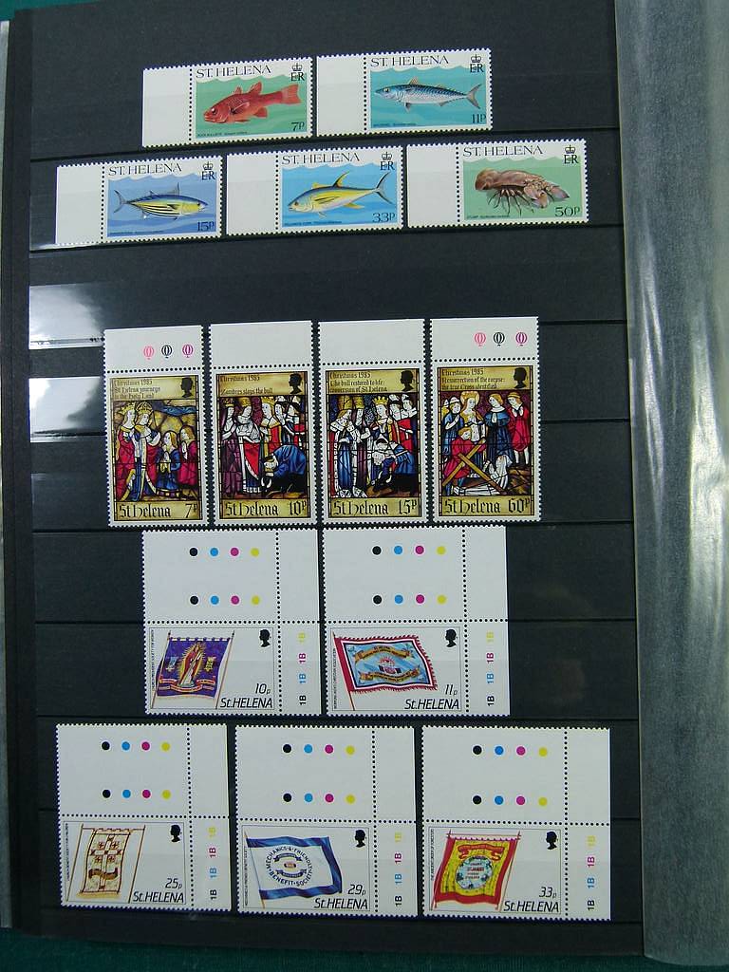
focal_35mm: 33
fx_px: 927
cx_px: 364
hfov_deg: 42.9
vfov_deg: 55.4
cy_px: 486
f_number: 3.6
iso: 100
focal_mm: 5.9
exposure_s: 1/125
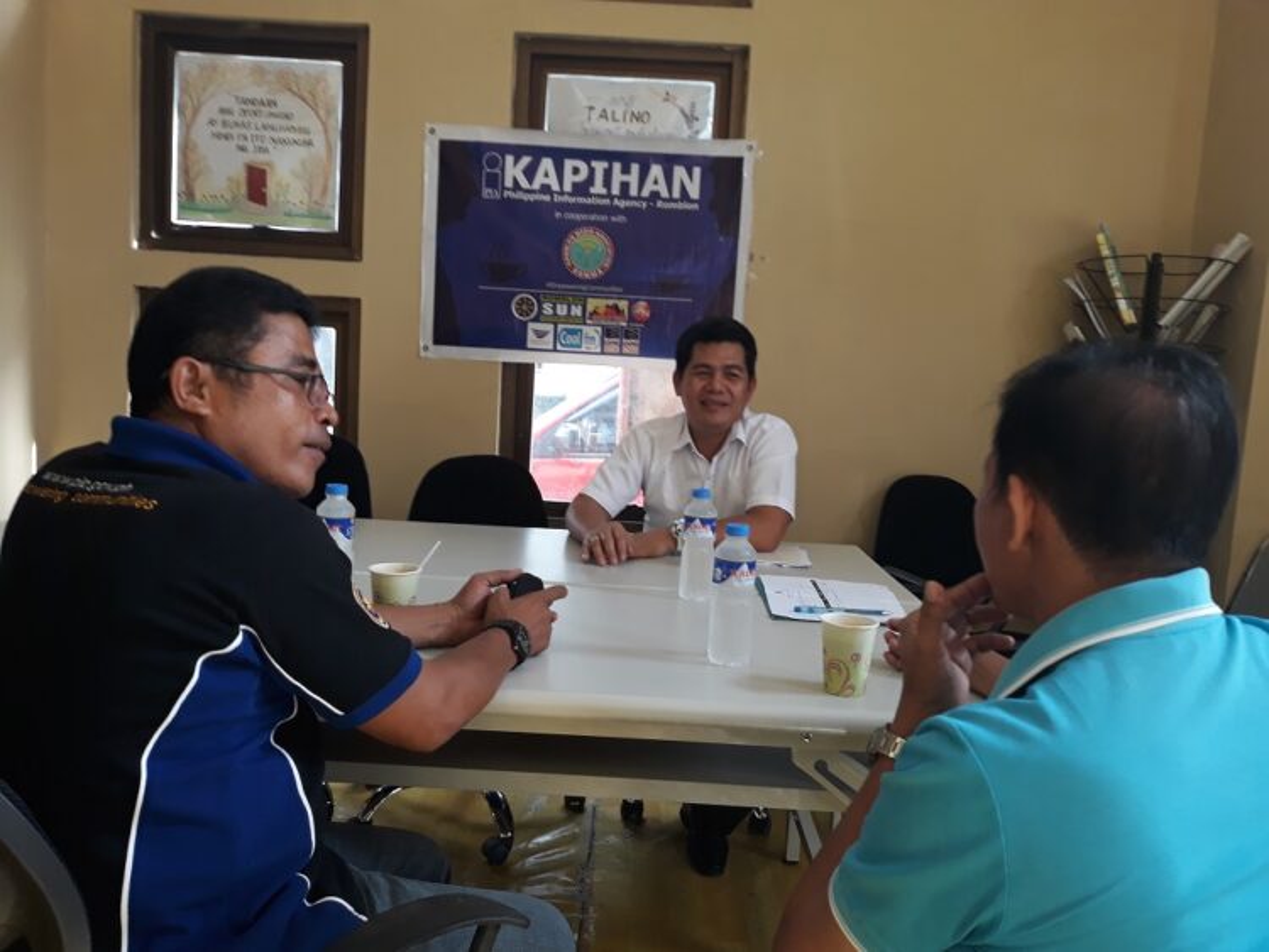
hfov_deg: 65.3
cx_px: 634
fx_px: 990
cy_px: 476
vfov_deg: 51.4
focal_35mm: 27
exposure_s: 1/60
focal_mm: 3.71
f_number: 1.7
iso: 50
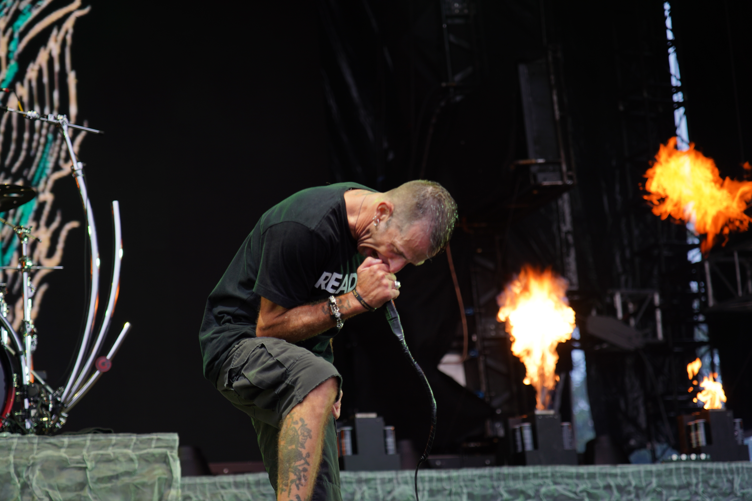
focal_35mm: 104
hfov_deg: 19.6
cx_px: 376
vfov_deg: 13.2
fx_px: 2172
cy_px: 250
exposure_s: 1/80
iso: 200
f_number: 4
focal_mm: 104
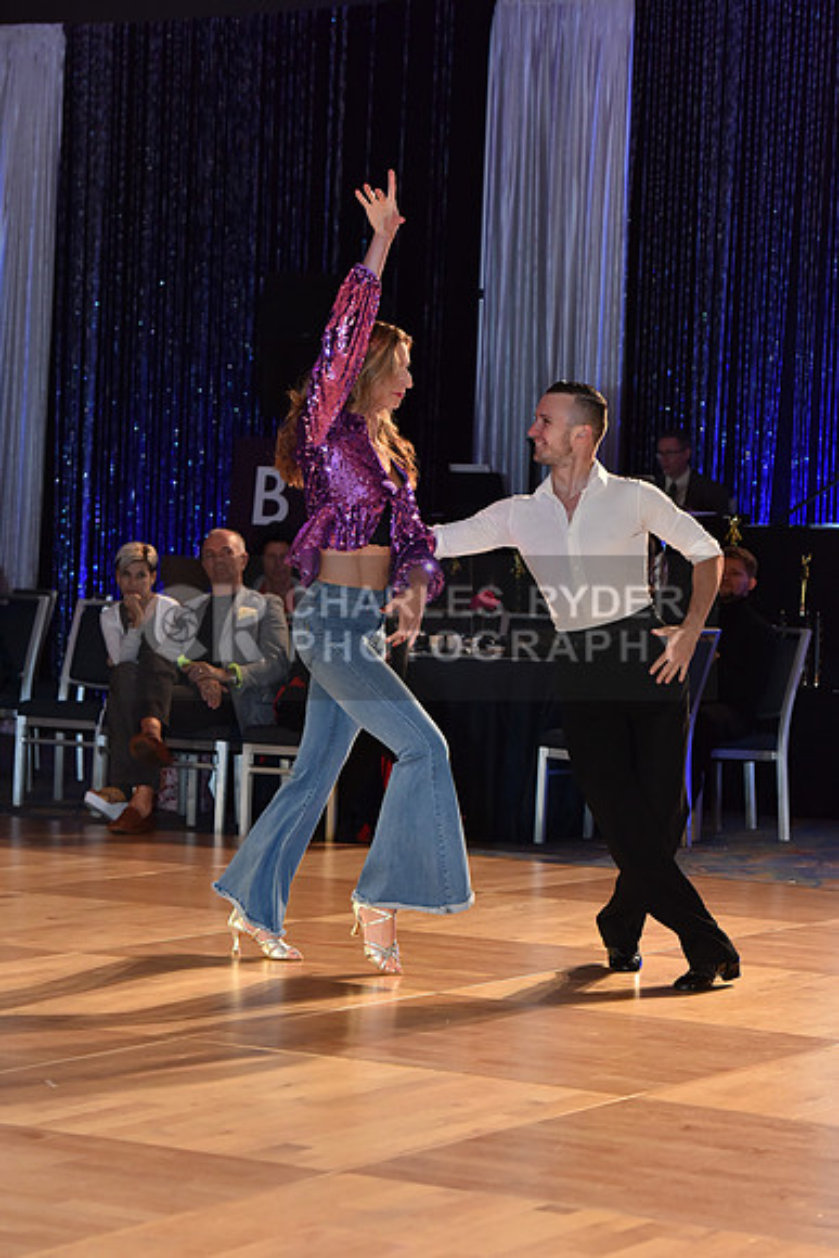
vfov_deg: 20.8
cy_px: 629
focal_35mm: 98
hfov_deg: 14.0
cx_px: 420
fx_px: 3424
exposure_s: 1/250
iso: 2000
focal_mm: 98
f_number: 5
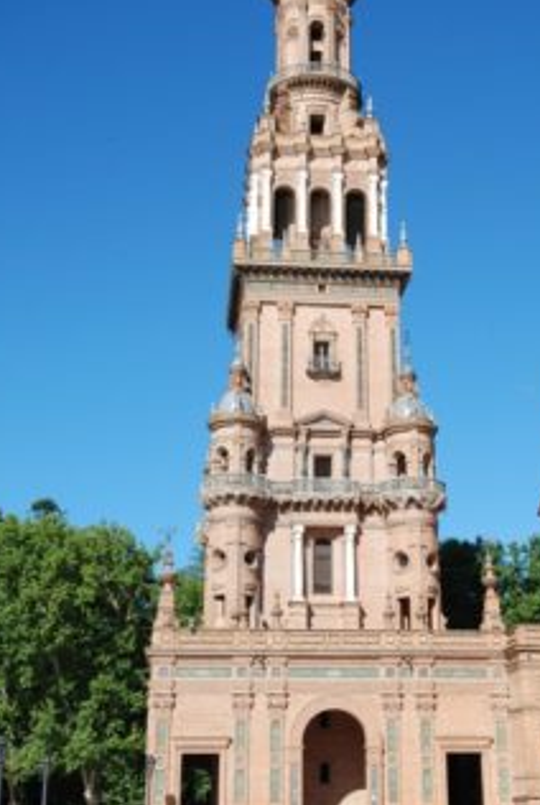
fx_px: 1277
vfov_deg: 34.9
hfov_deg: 23.8
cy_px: 346
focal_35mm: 57
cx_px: 350
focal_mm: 24
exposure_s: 1/200
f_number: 7.1
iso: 100
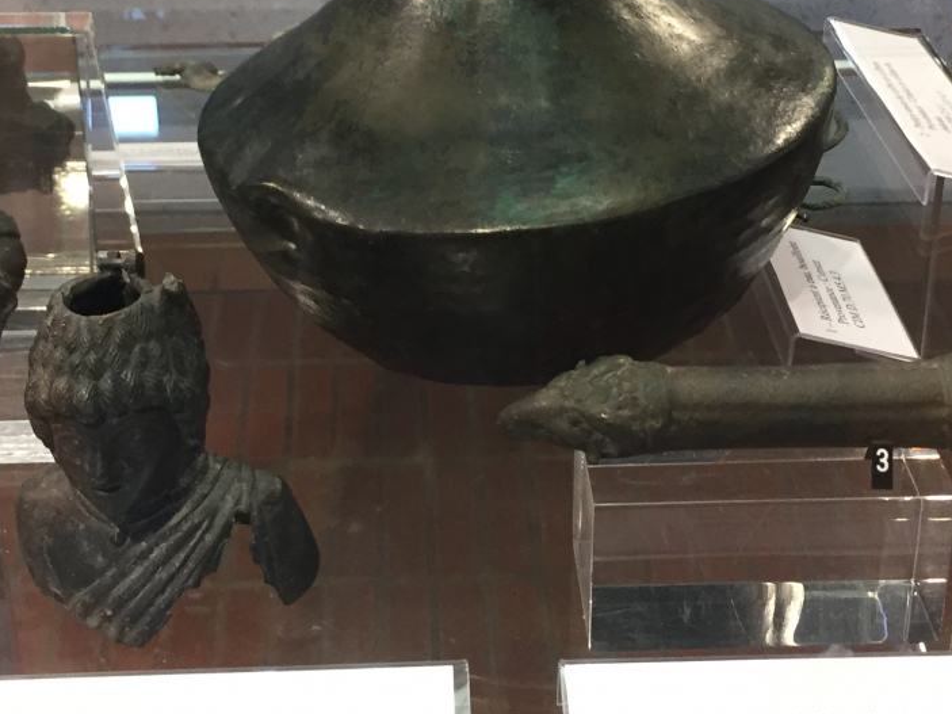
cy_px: 186
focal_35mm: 66
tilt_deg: -26.7
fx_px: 1815
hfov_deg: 29.4
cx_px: 466
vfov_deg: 22.1
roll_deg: -0.7
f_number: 2.2
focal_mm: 4.15
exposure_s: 1/33
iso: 64
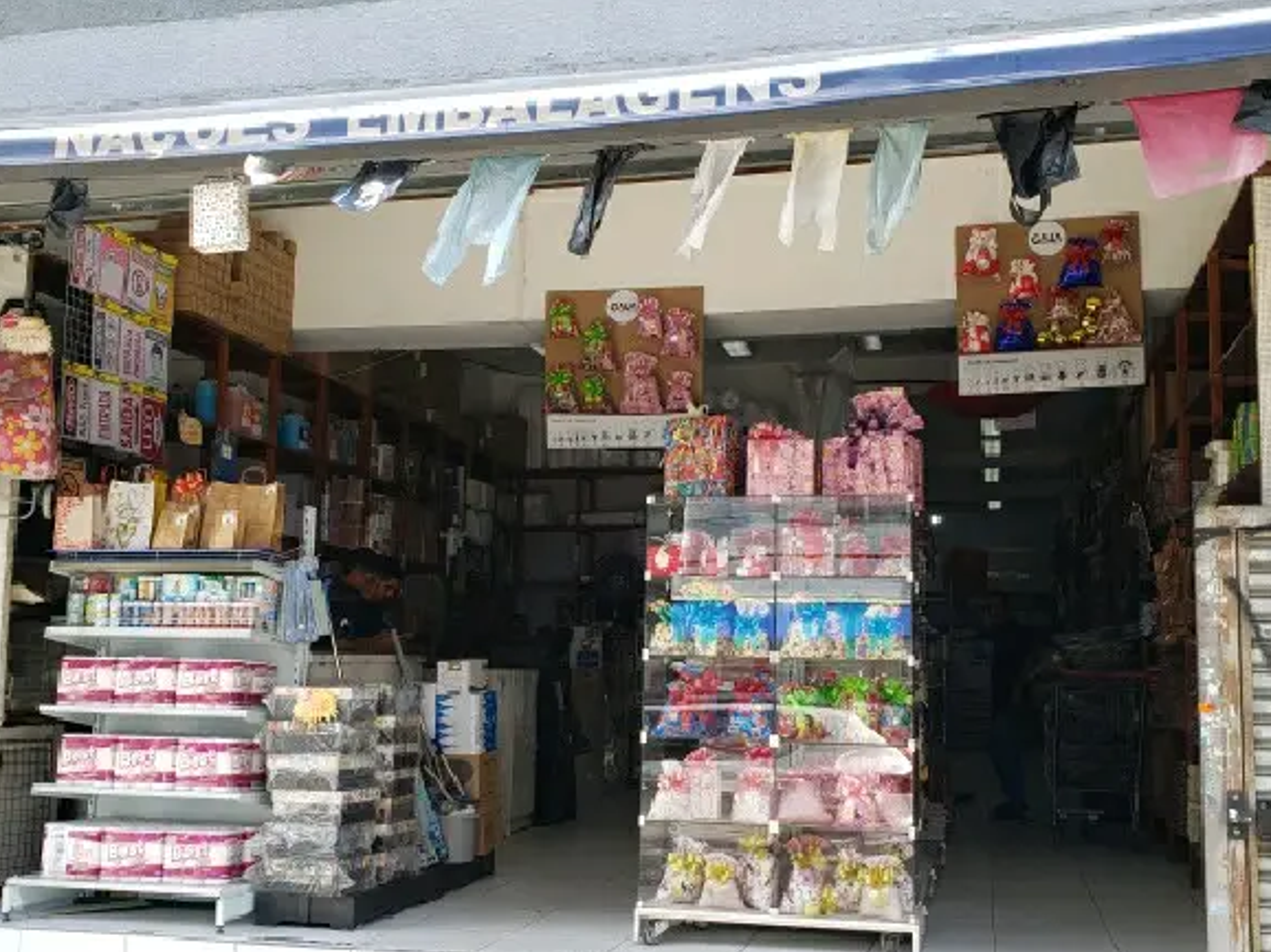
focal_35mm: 36
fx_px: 1321
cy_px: 510
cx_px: 664
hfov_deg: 51.4
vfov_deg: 39.6
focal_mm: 4.3
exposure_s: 1/192
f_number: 2.4
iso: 50
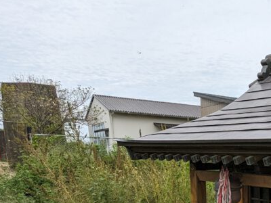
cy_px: 231
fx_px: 321
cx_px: 289
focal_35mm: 41
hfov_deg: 38.8
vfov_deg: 30.8
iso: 52
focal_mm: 2.35
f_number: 2.2
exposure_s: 1/1290
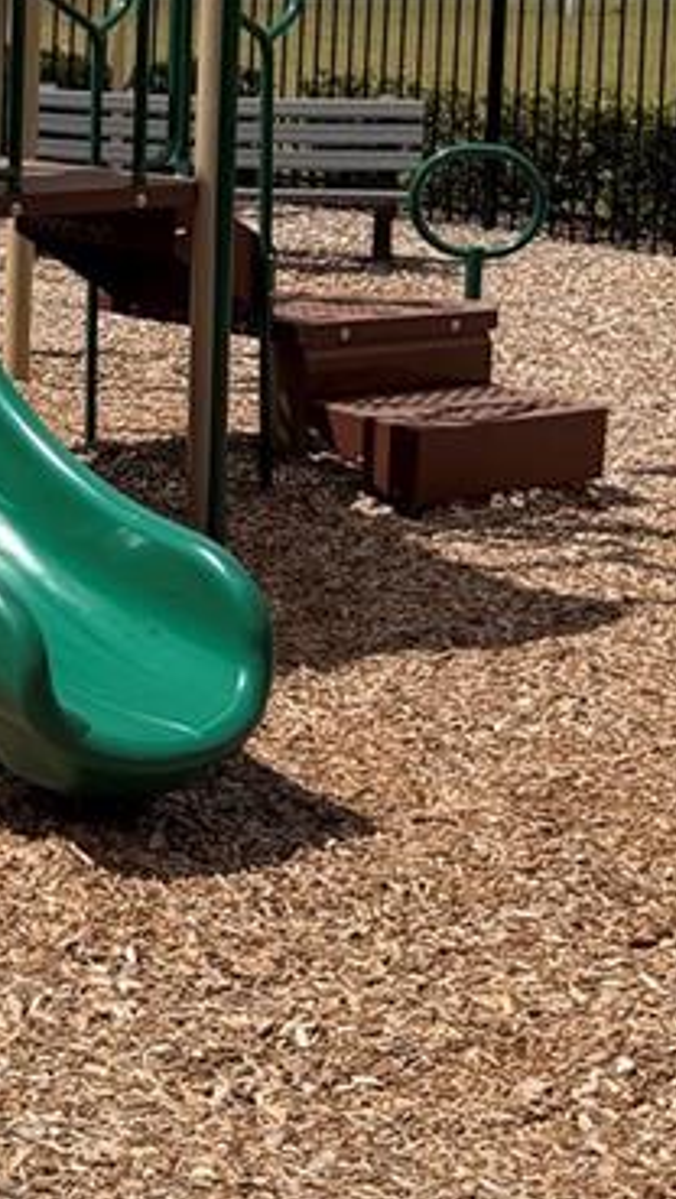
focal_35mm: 85
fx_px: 2704
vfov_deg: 24.4
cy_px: 166
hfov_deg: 13.2
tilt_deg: -5.9
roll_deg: -1.1
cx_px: -448
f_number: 1.78
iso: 80
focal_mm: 6.76
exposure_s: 1/8130
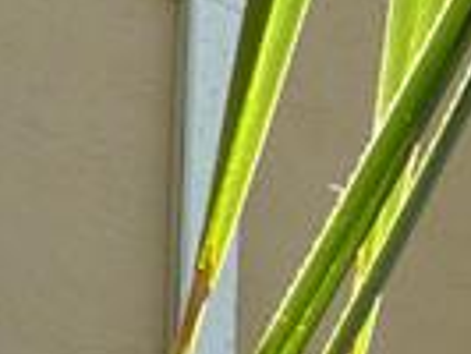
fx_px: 2615
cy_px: 1005
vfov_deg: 7.0
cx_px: 1183
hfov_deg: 9.1
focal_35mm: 192
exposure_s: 1/125
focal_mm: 4.1
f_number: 4
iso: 80
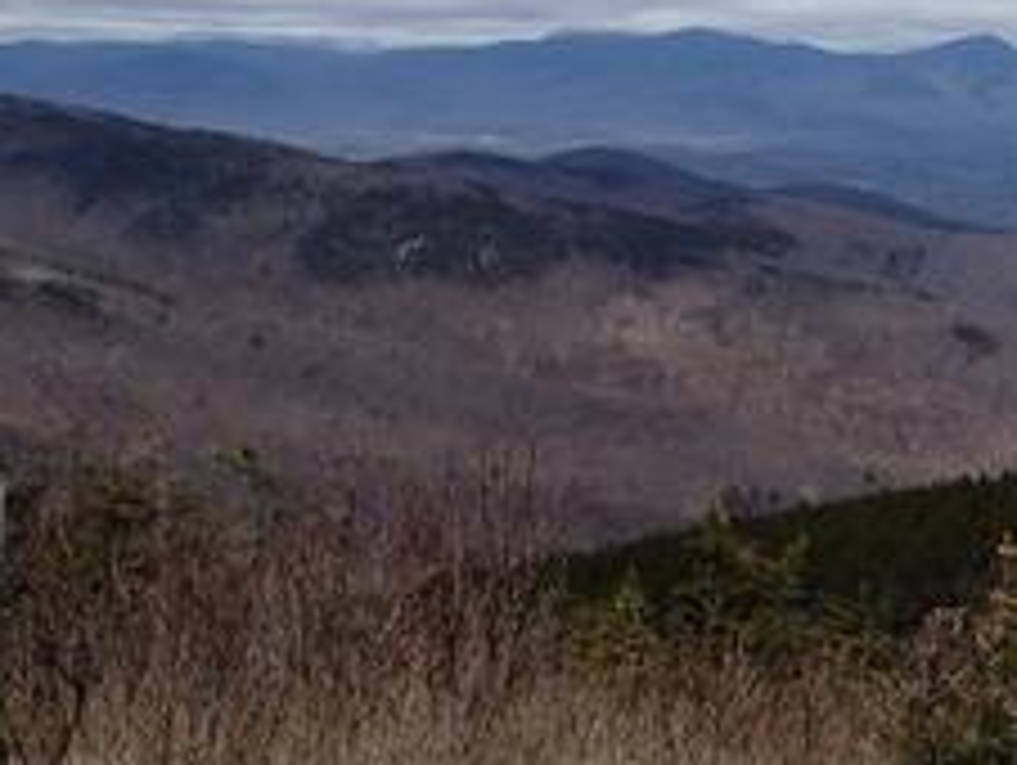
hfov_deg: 22.1
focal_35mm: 84
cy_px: 358
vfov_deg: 17.6
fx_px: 2470
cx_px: 1084
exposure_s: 1/160
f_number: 10
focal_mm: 6.86
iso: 100
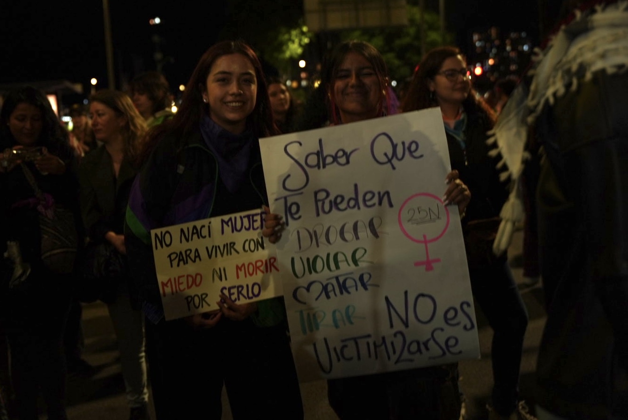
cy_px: 210
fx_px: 641
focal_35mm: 37
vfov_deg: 36.3
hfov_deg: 52.2
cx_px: 314
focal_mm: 36.7
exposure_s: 1/50
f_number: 2.8
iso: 1000
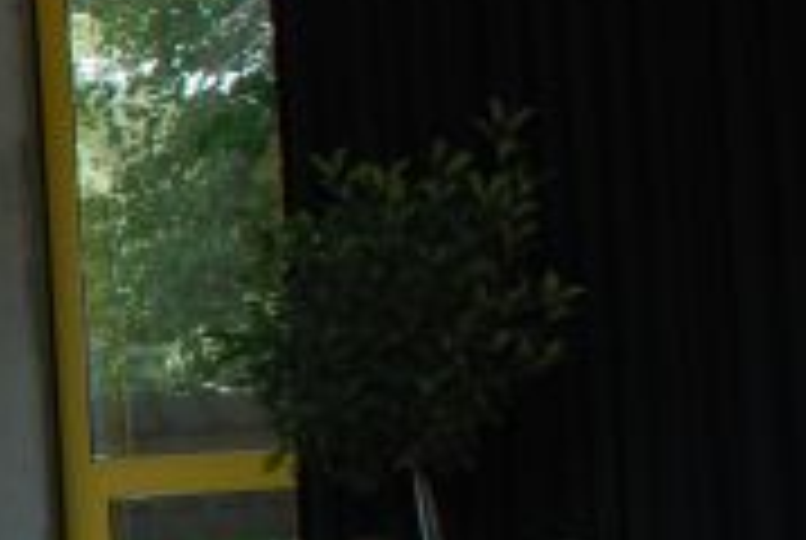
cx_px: -1263
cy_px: 574
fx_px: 3745
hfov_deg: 10.3
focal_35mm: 167
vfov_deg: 8.2
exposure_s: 1/125
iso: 140
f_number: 5.6
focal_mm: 20
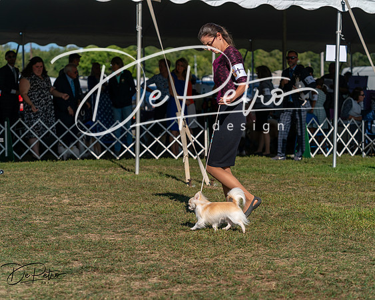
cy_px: 150
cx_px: 188
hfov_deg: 18.9
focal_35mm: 101
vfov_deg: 15.2
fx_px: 1125
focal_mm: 90
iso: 100
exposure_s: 1/1250
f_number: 4.5
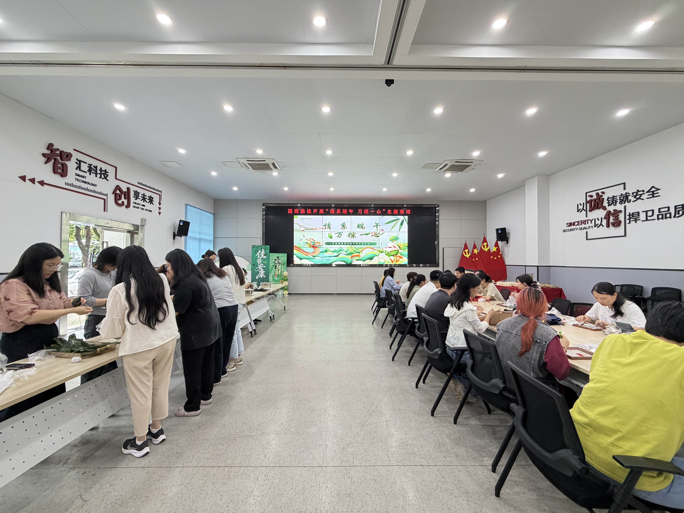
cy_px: 256
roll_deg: +1.3
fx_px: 277
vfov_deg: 85.7
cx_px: 342
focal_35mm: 14
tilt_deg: +1.5
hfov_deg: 102.1
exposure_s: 1/77
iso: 250
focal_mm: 2.22
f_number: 2.2
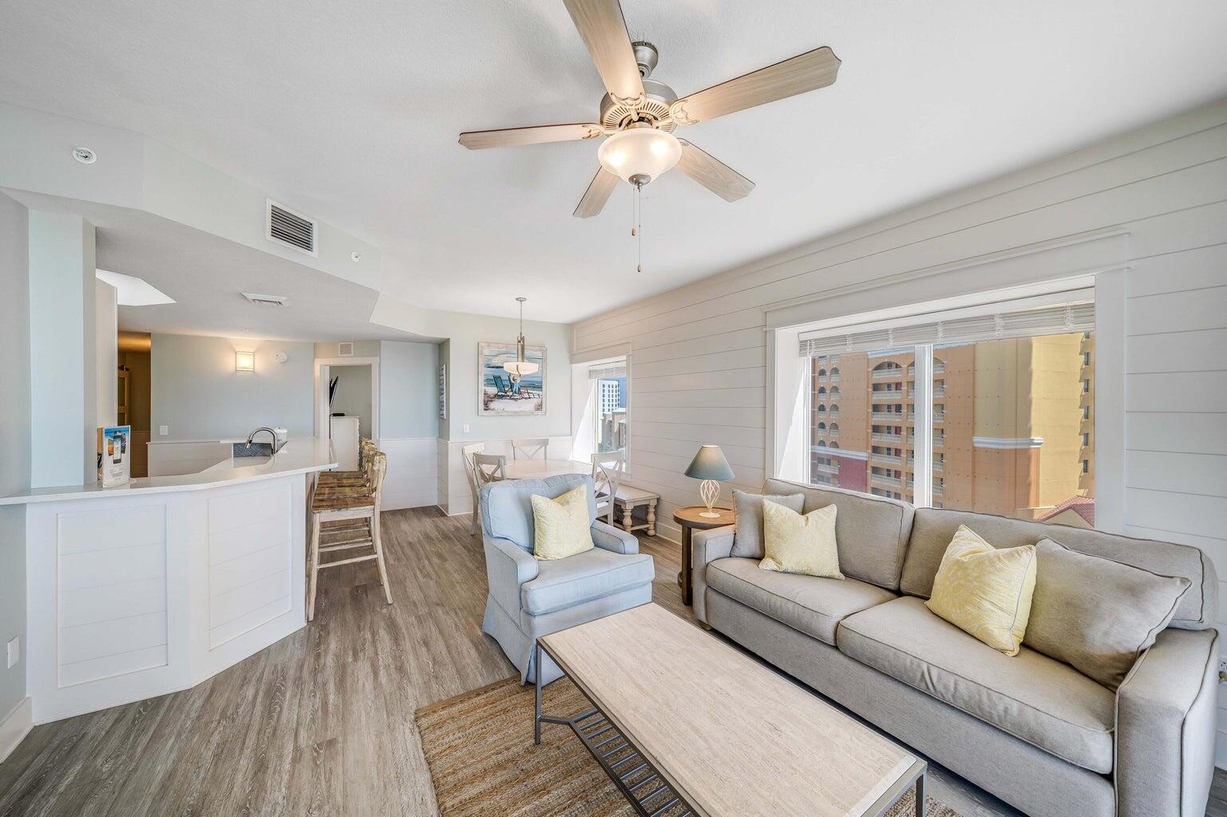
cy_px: 408
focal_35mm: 12
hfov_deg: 112.6
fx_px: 409
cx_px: 614
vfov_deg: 90.0
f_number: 5.6
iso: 100
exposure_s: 1/50
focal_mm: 12
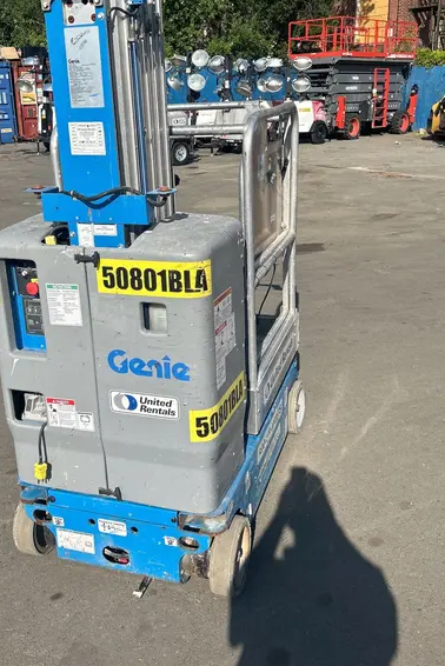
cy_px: 290
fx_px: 648
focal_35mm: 35
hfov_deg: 37.8
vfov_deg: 54.2
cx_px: 198
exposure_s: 1/4630
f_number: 1.5
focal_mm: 5.7
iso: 50
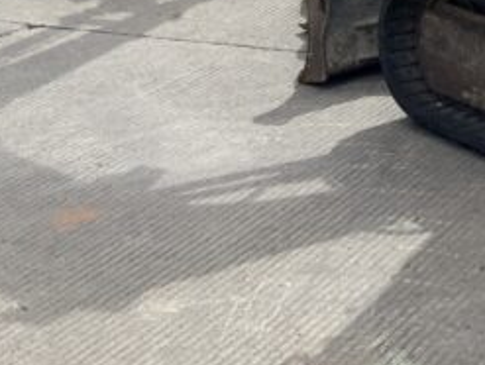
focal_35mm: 120
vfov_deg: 11.5
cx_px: 866
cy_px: -281
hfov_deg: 14.5
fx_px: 1684
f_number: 1.8
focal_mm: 3
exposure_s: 1/1279
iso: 16
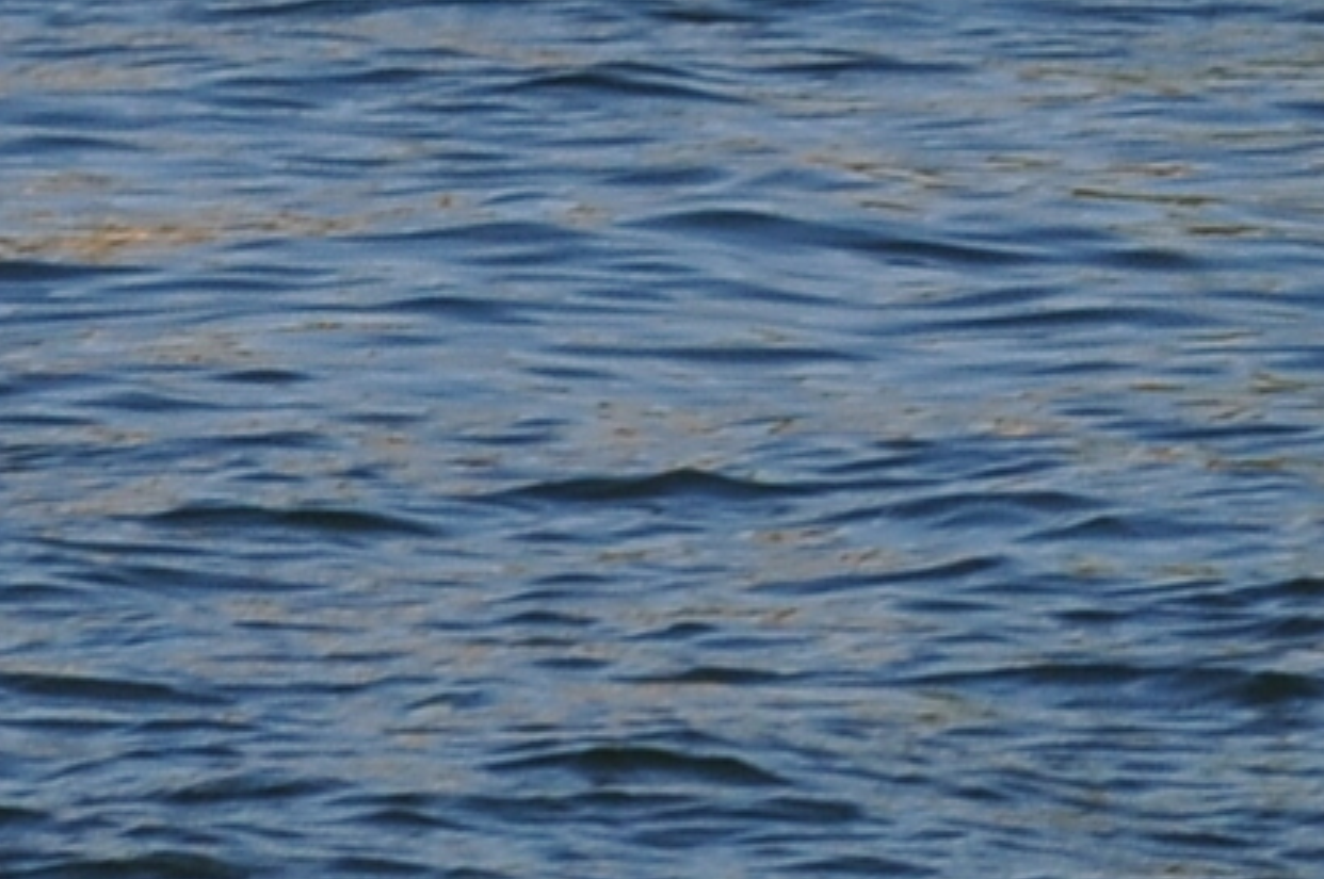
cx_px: 1884
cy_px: -1215
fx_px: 18393
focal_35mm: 501
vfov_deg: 2.7
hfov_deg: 4.1
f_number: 10
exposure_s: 1/400
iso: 200
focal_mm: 45
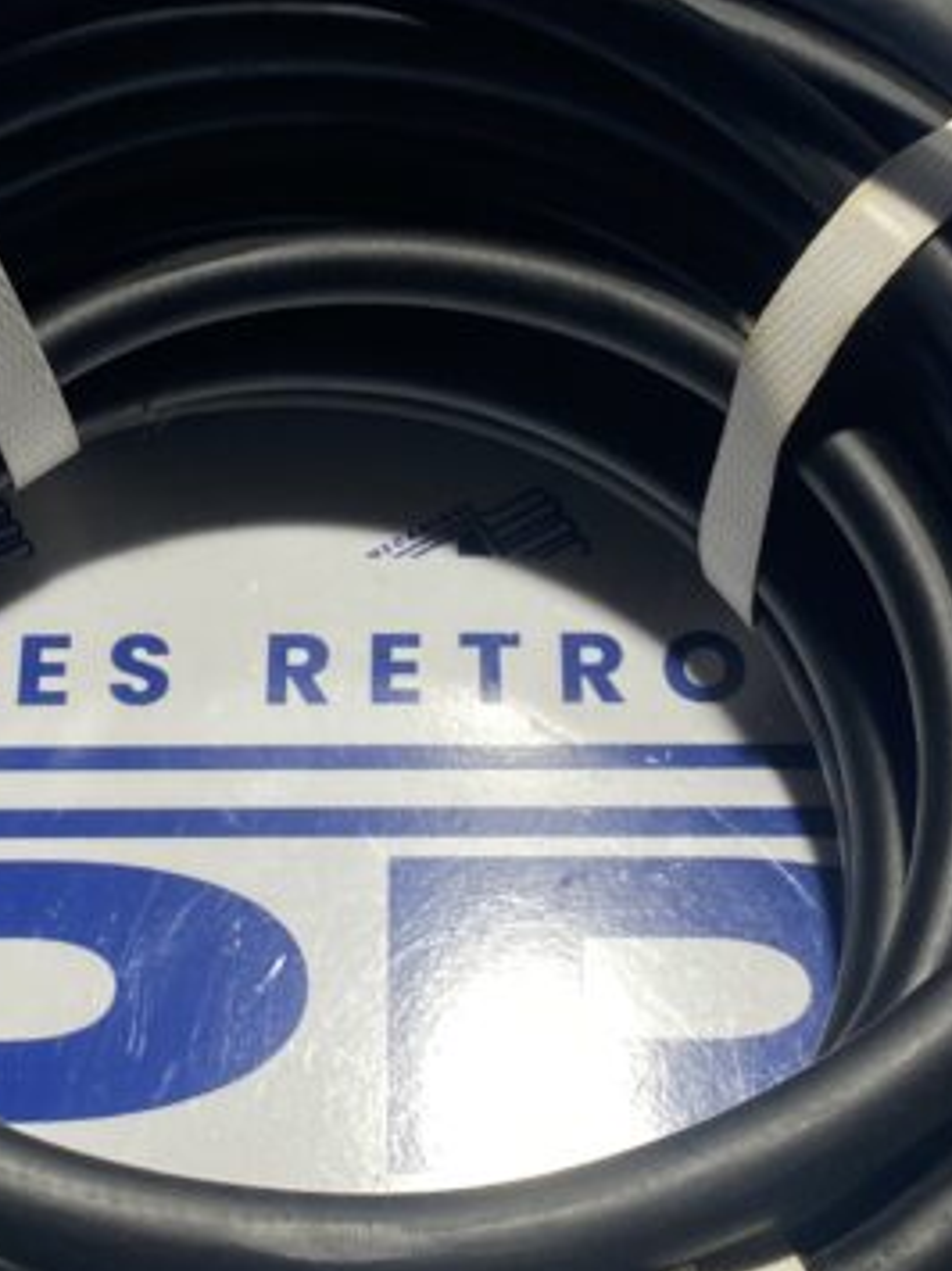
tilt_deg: -60.5
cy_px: 598
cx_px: 344
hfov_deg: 19.6
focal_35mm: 75
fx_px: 2752
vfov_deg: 26.0
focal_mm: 4.25
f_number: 1.8
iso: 50
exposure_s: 1/100
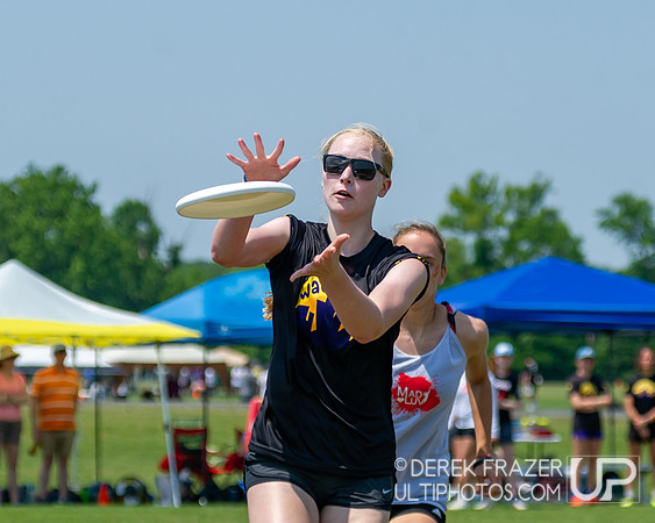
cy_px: 263
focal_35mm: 219
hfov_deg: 8.8
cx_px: 332
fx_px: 4241
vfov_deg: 7.1
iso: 200
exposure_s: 1/2000
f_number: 4
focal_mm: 100
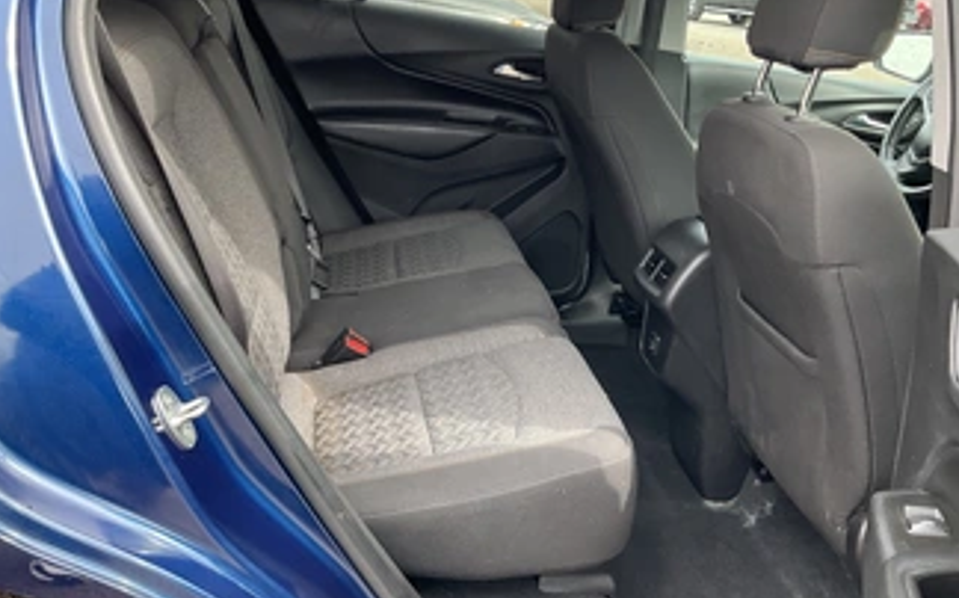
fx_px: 992
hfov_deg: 51.6
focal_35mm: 38
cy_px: 269
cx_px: 491
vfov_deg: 33.5
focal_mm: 3
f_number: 1.8
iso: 32
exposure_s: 1/122
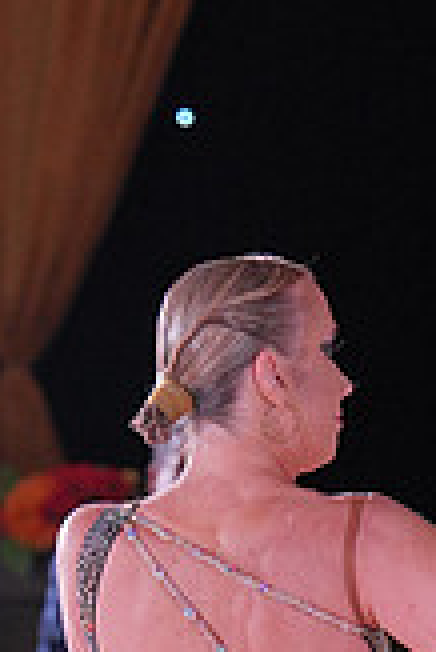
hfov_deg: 3.5
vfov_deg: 5.2
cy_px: 964
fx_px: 7142
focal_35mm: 394
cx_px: 666
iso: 2000
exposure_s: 1/400
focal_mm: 111
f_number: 4
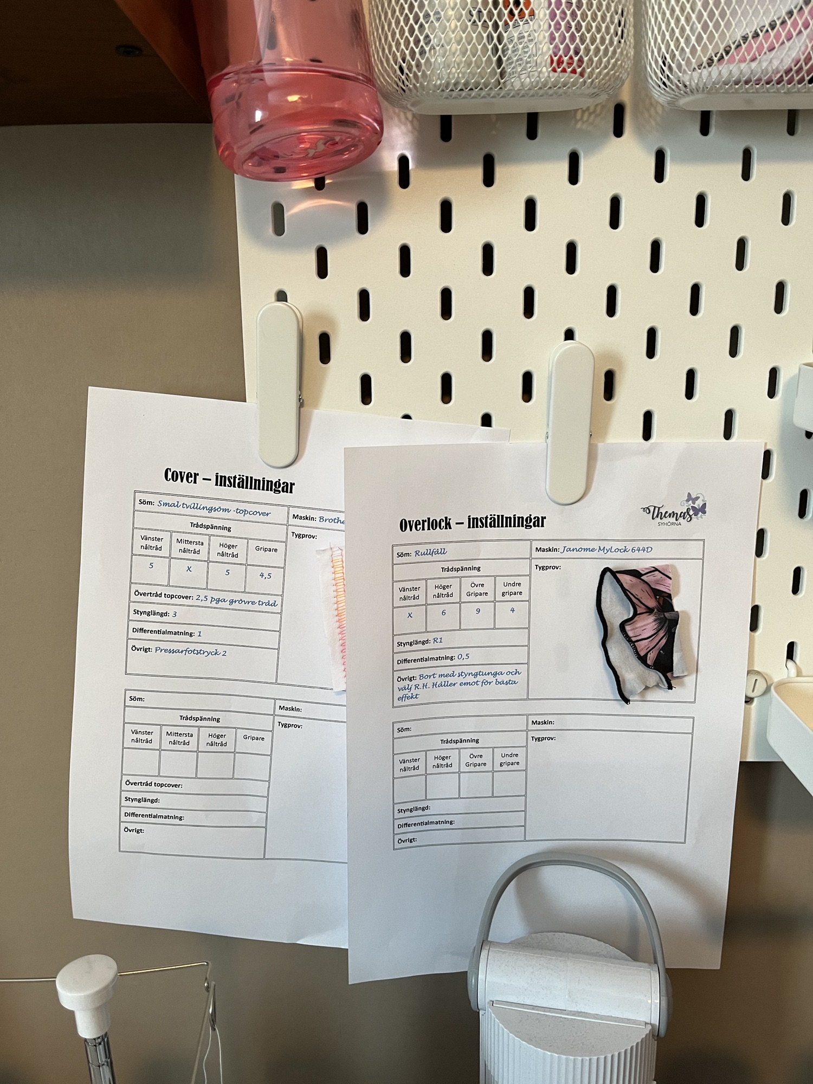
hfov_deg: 53.1
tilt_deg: -12.5
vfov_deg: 67.3
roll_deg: +0.5
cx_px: 406
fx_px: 814
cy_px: 542
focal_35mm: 26
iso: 100
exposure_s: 1/50
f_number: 1.6
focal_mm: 5.1
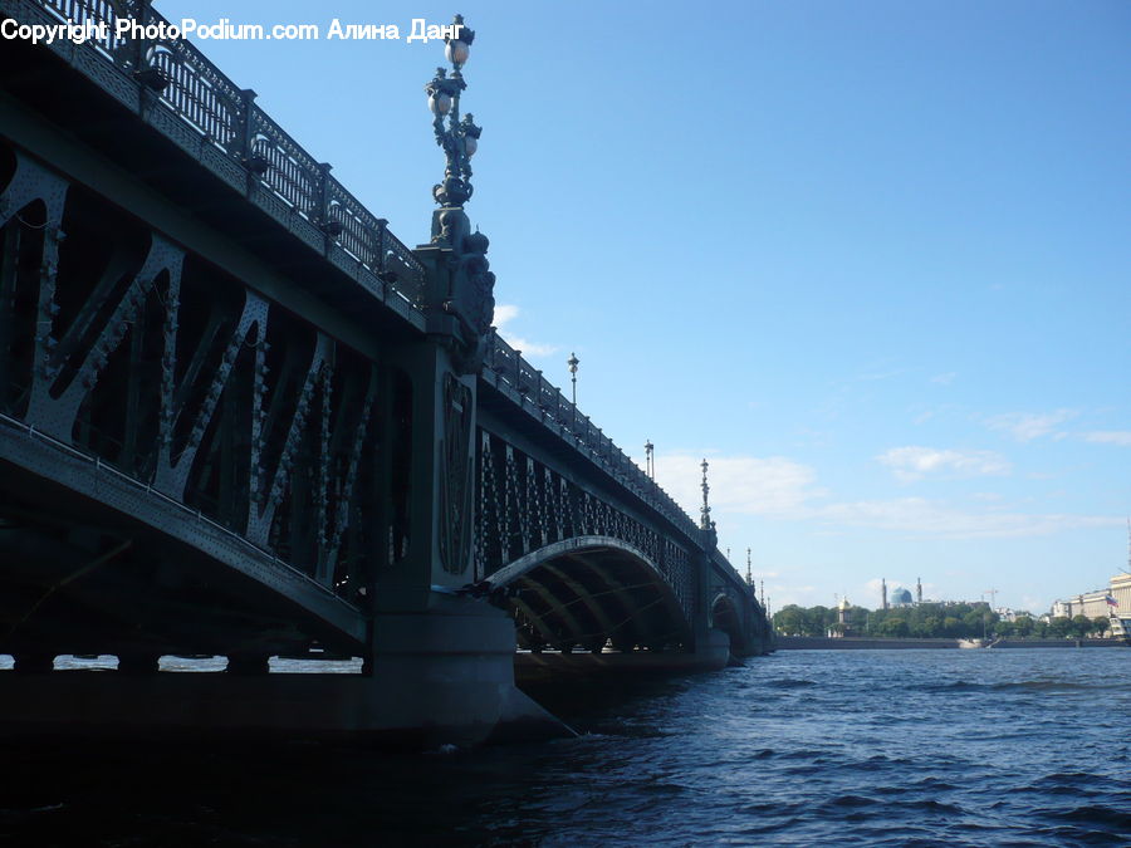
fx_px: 1144
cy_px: 424
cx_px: 566
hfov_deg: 52.6
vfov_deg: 40.7
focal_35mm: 35
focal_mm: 5.8
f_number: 8
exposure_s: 1/160
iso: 100
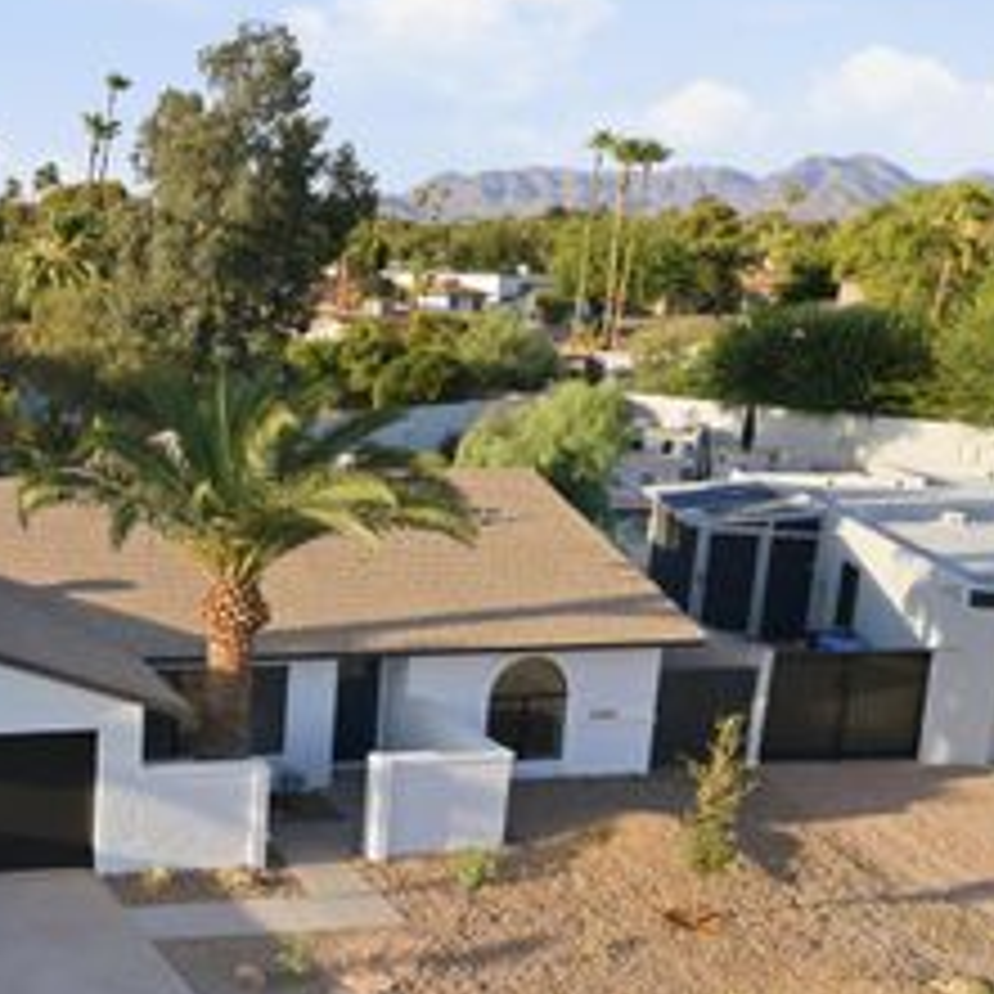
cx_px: -49
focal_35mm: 48
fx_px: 1559
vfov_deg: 35.3
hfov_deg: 32.0
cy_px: 560
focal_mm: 8.7
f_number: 1.8
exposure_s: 1/1600
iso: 170
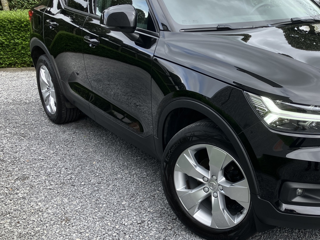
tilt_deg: -18.5
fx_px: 416
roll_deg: +1.1
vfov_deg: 32.2
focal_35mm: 45
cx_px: 252
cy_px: 120
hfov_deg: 40.5
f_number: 1.8
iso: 32
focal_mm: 3.99
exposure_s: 1/374
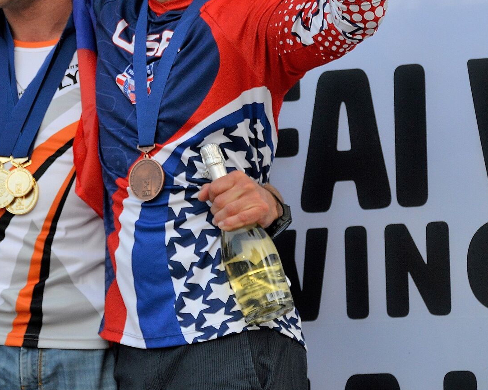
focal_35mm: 362
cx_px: 39
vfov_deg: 4.3
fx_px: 5227
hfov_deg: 5.3
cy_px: 45
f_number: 5.6
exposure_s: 1/80
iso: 400
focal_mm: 116
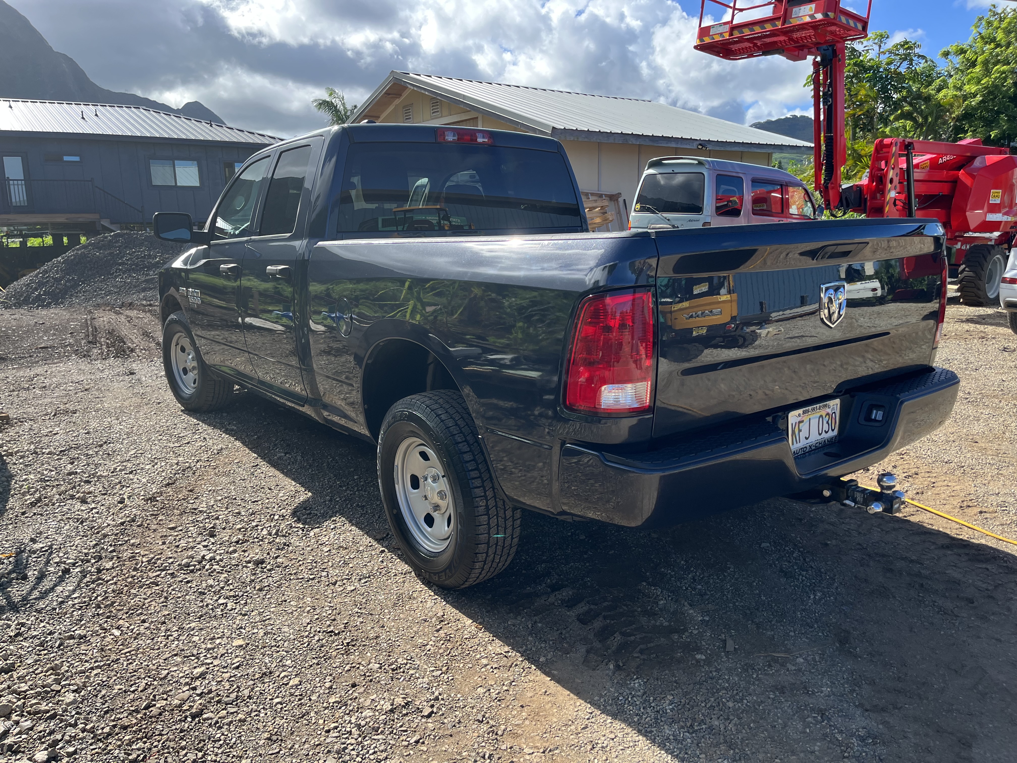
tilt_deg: -10.9
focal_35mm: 26
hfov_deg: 67.3
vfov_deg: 53.1
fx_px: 764
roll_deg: +1.7
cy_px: 382
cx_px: 508
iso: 50
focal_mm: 5.1
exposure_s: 1/1238
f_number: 1.6
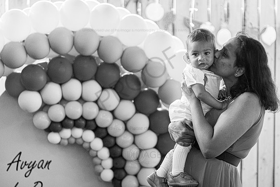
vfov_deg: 9.5
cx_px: 155
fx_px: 1125
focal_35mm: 145
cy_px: 84
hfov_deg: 14.2
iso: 3200
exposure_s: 1/60
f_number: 2.8
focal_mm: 87.1
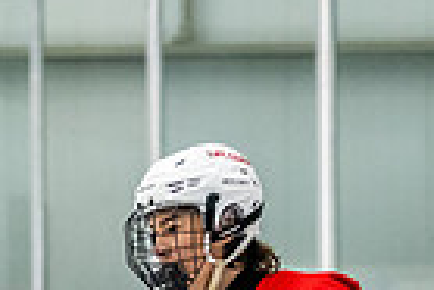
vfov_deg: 3.3
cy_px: 515
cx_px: 771
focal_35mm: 421
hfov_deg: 4.8
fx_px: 5081
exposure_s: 1/800
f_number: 2.8
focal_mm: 85
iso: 3200
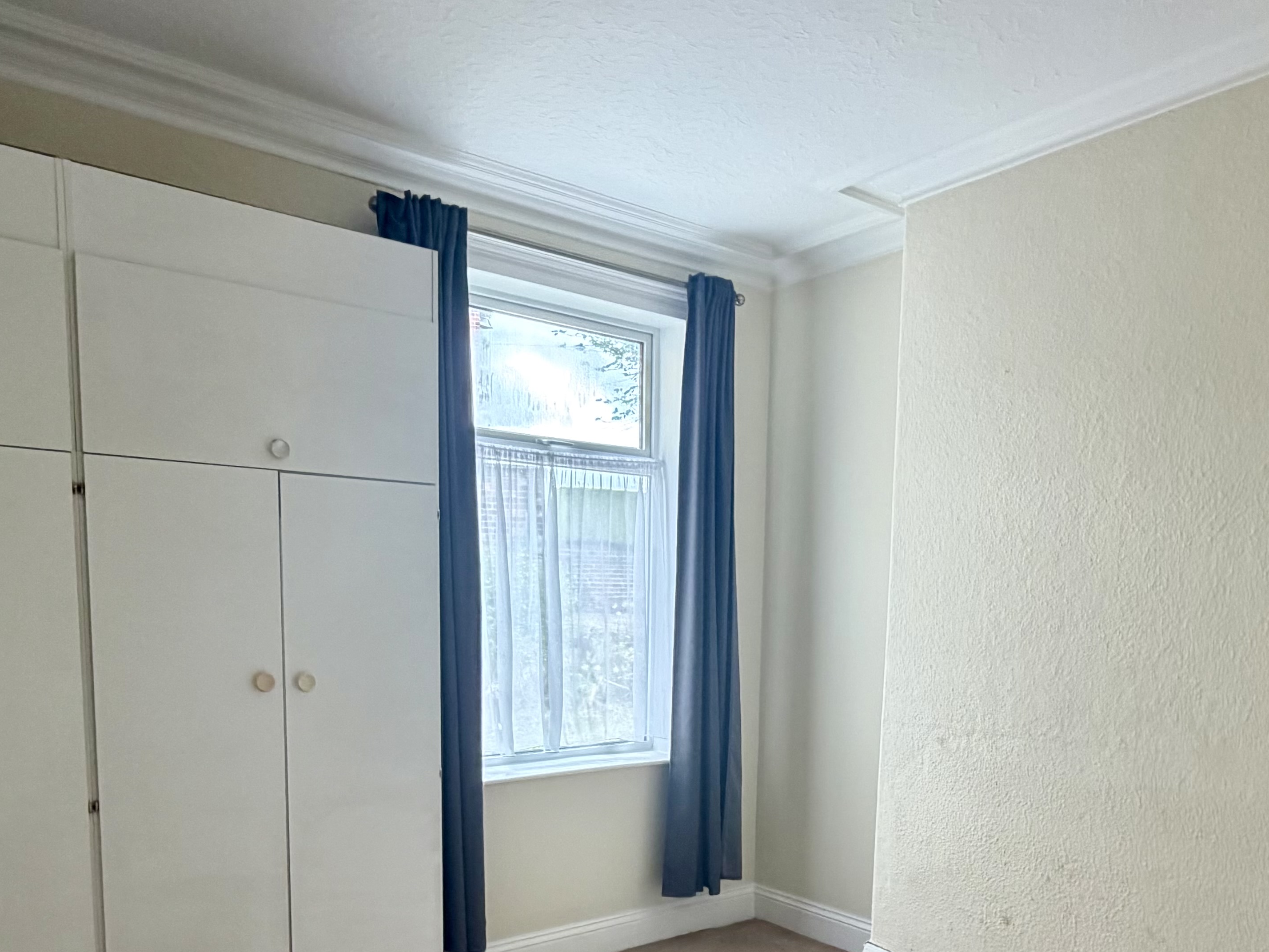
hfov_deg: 63.4
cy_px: 706
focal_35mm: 28
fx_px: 1026
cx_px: 648
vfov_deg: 48.0
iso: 200
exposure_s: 1/121
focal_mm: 2.22
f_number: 2.2
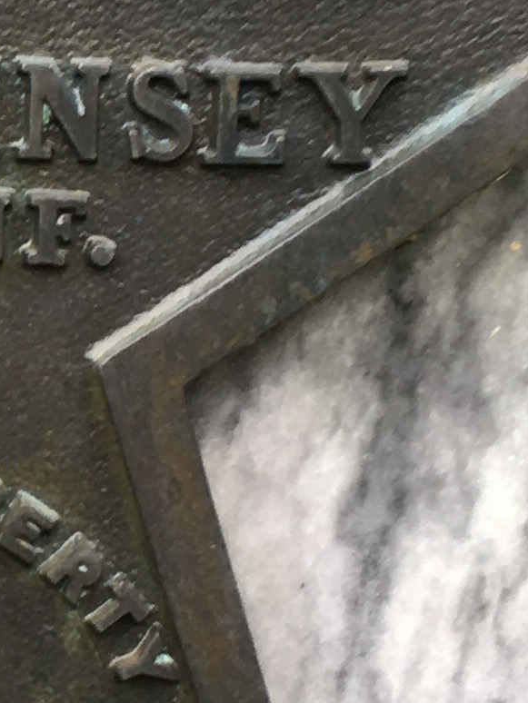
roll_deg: +4.3
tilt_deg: -7.6
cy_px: 485
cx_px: -350
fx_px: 3069
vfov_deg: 13.0
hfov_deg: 9.5
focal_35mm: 151
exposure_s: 1/60
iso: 32
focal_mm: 4.15
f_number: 2.2
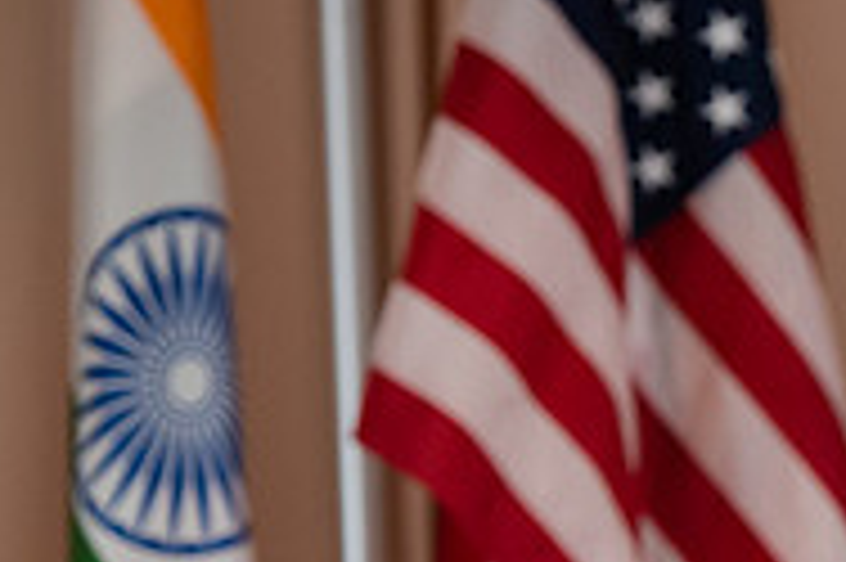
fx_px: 9791
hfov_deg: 4.9
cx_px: 1076
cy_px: 785
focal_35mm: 417
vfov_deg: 3.3
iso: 2000
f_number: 3.2
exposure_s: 1/160
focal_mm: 135
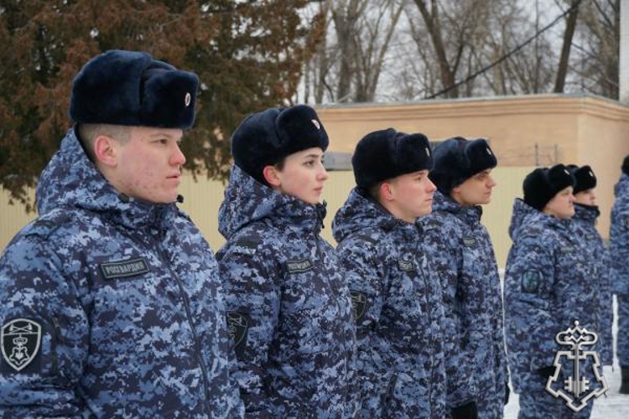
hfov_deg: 31.2
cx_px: 314
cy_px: 210
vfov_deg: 21.1
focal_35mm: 64
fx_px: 1127
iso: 320
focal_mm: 43
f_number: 5
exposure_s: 1/160
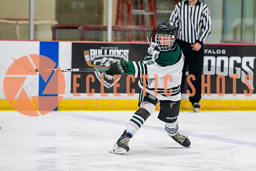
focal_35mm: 277
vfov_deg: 5.0
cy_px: 92
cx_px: 152
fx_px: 1974
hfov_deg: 7.4
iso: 2000
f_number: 3.2
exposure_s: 1/640
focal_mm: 170
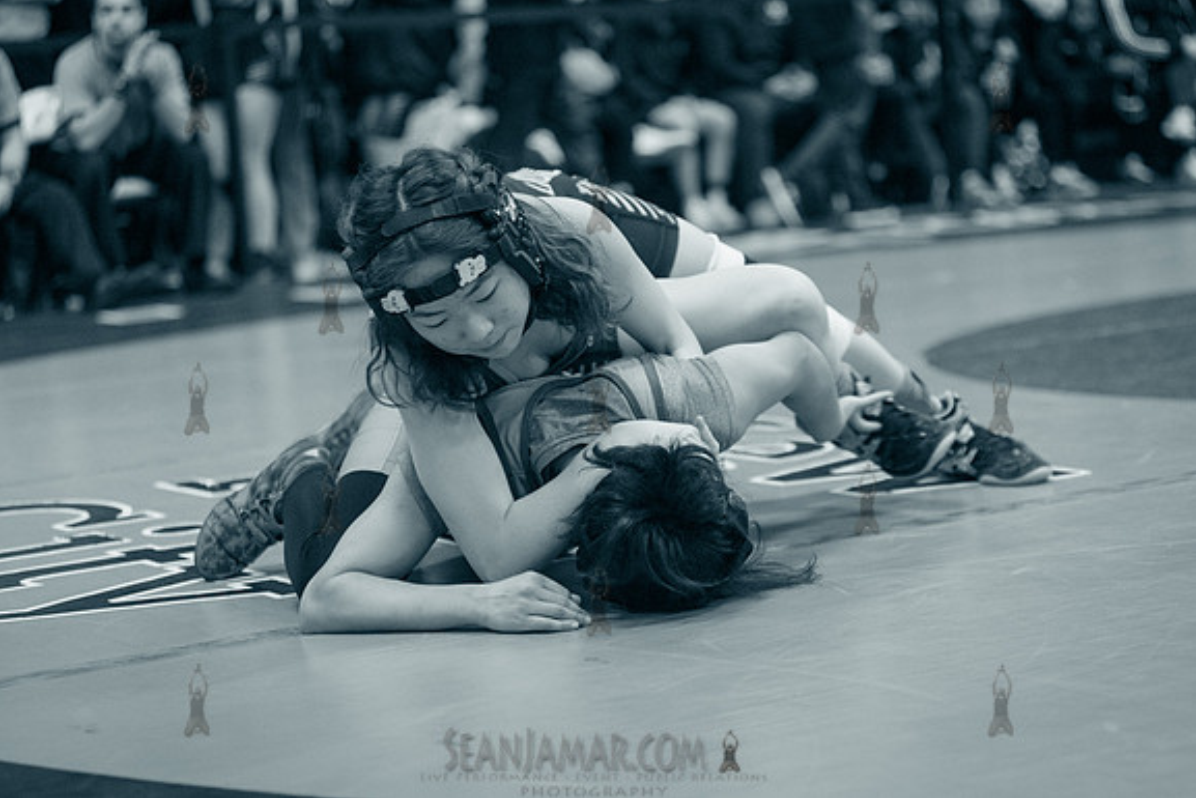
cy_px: 420
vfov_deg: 16.1
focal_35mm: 85
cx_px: 633
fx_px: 2824
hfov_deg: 23.9
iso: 4000
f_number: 2.8
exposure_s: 1/320
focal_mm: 80
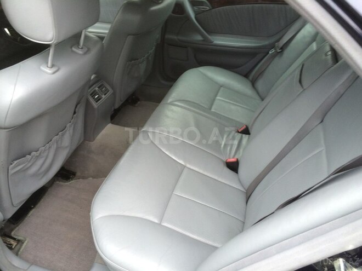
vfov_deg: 48.2
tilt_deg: -39.7
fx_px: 303
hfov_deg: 61.7
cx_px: 181
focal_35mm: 29
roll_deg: +1.6
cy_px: 136
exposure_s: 1/50
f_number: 2.2
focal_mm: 4.15
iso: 50
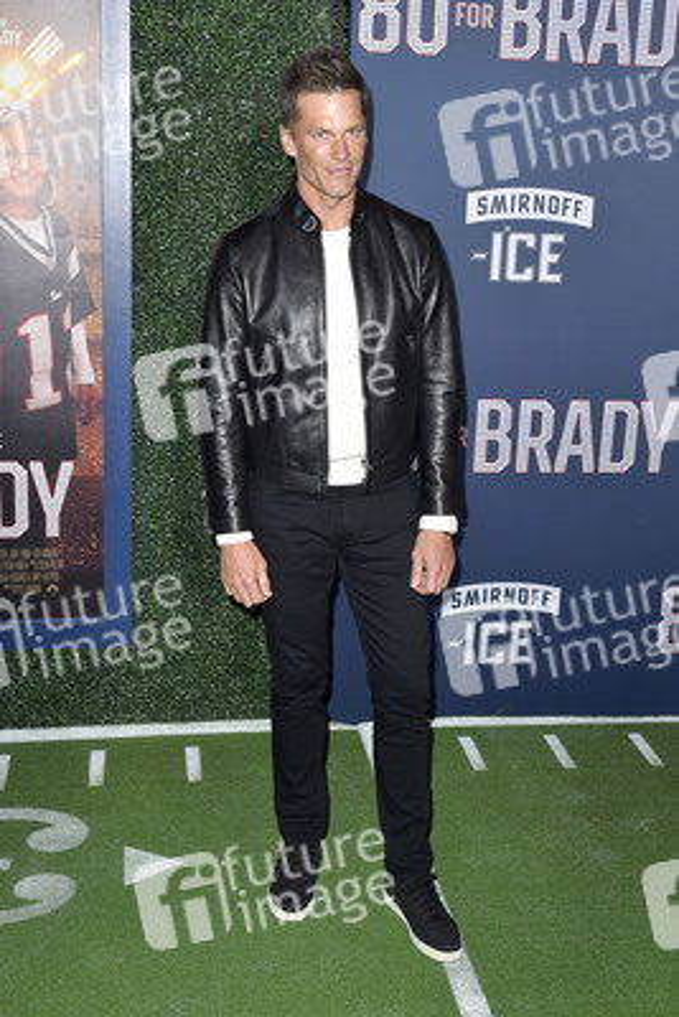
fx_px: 1018
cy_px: 508
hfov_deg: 36.9
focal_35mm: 36
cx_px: 340
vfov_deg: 53.1
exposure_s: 1/250
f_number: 6.3
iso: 500
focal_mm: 36
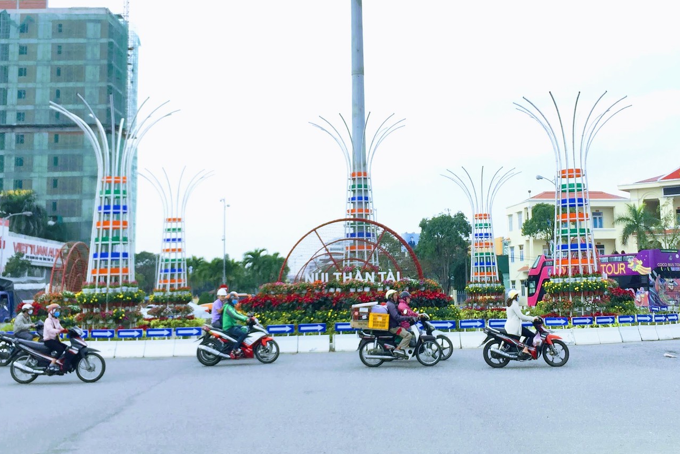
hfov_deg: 41.8
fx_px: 888
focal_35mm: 47
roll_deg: +0.0
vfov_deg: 28.5
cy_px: 168
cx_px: 395
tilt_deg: +8.1
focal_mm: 4.15
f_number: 2.2
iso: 32
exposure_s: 1/746
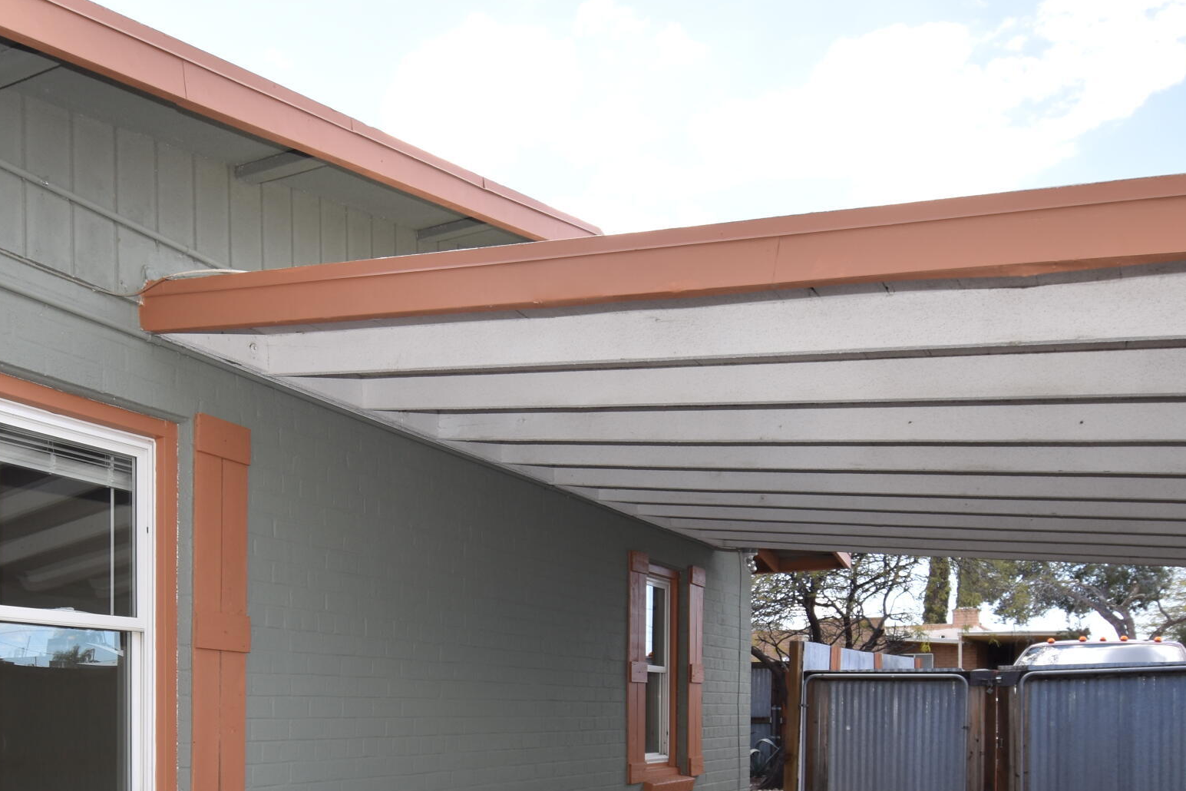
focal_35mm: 33
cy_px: 734
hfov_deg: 55.5
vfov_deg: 36.6
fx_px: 1103
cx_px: 408
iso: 110
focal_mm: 11.5
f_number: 5
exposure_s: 1/200
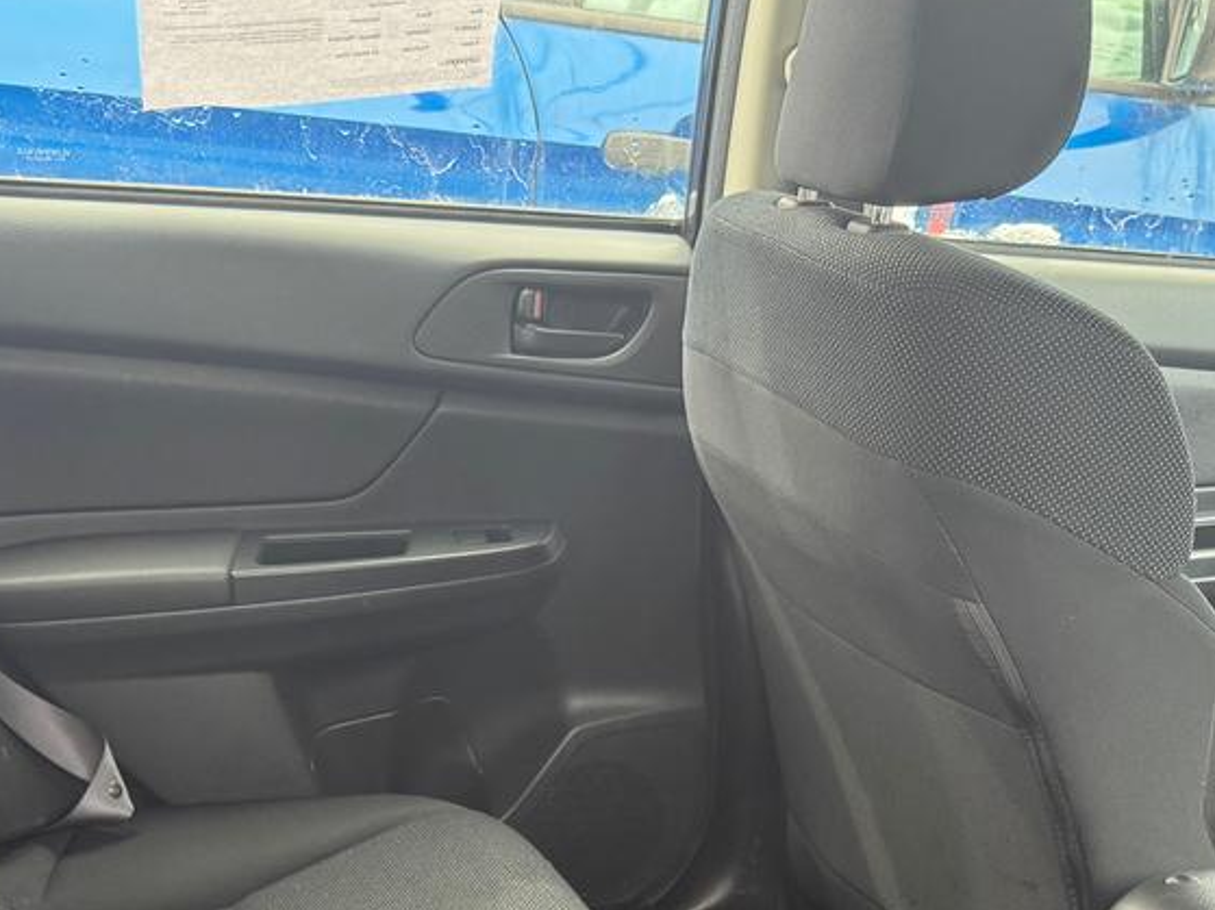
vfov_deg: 25.1
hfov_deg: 34.6
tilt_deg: -29.9
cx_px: 398
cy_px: 947
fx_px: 1930
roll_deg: +0.1
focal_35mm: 55
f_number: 1.78
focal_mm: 6.76
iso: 200
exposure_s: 1/121
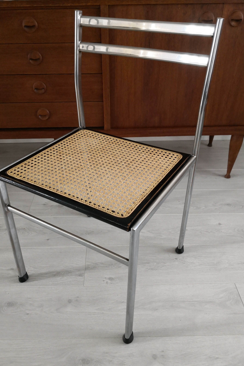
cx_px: 114
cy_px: 188
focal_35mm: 29
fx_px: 295
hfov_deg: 44.9
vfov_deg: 63.7
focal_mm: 3.95
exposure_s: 1/60
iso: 200
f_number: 1.6
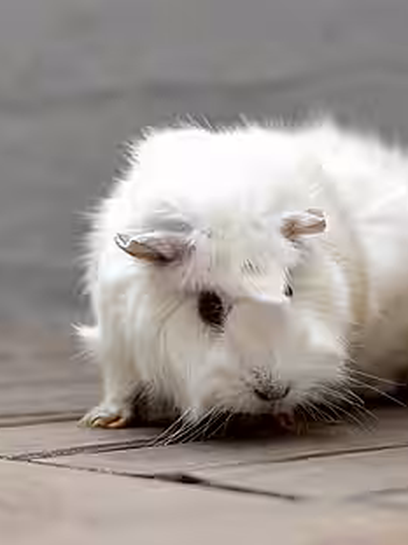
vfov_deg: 18.9
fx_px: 1636
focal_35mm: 104
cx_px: 238
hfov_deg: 14.2
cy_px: 266
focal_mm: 35
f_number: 3.2
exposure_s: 1/2500
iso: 320
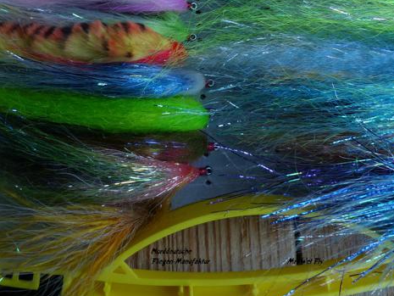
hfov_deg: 43.8
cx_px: 203
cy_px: 58
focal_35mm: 43
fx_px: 490
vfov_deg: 32.6
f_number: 2.8
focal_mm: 4.5
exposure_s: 1/30
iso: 200
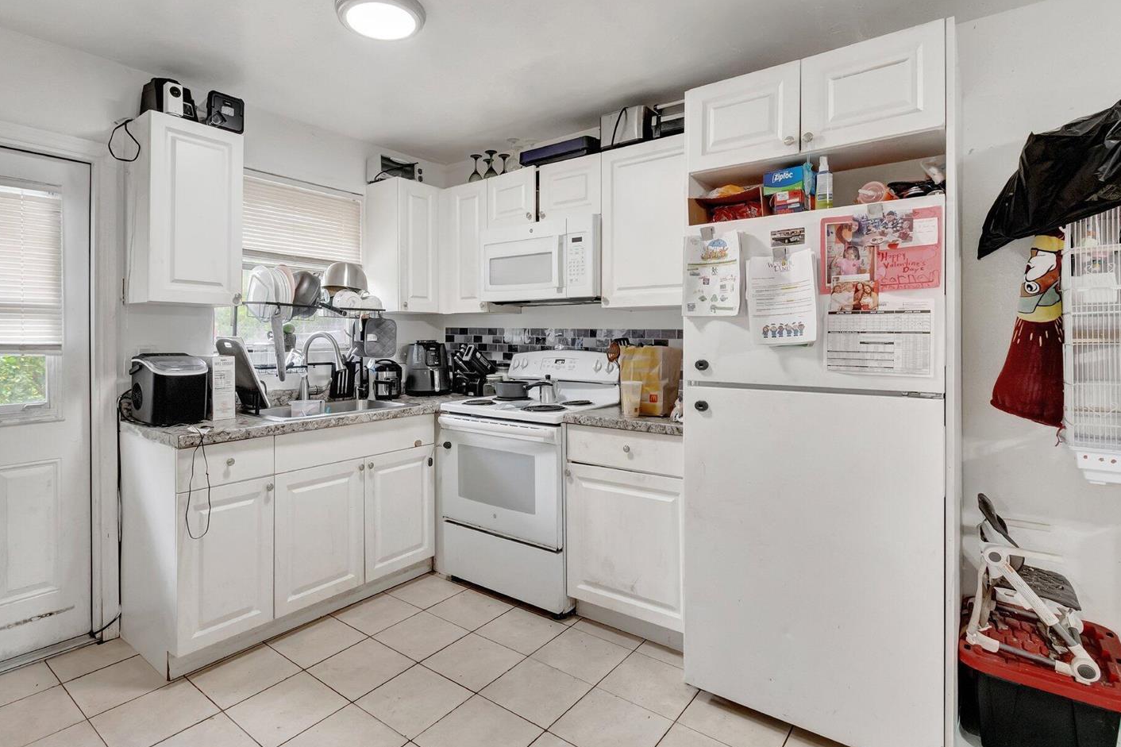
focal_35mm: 17
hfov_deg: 93.1
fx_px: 529
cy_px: 344
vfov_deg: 70.3
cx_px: 515
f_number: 8
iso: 1800
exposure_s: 1/15
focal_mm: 10
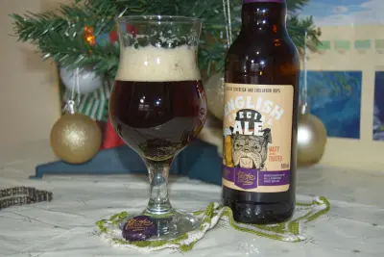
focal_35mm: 48
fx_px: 512
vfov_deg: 28.1
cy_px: 128
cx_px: 192
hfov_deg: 41.1
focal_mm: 32
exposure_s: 1/60
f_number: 4.5
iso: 400
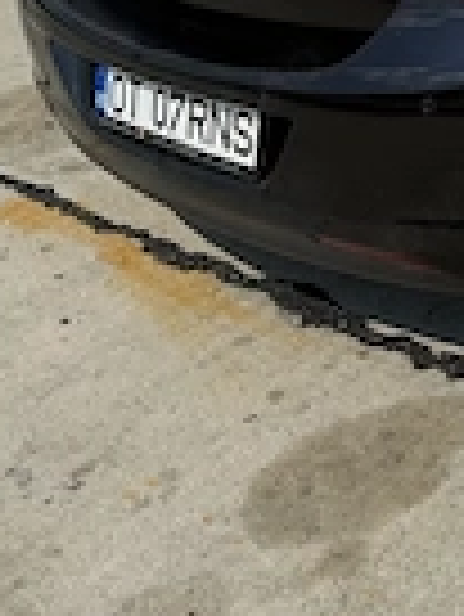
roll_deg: +2.4
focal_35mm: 70
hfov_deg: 19.3
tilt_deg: -13.8
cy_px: -144
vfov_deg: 24.8
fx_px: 1249
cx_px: 617
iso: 80
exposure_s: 1/8130
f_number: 1.78
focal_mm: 6.76
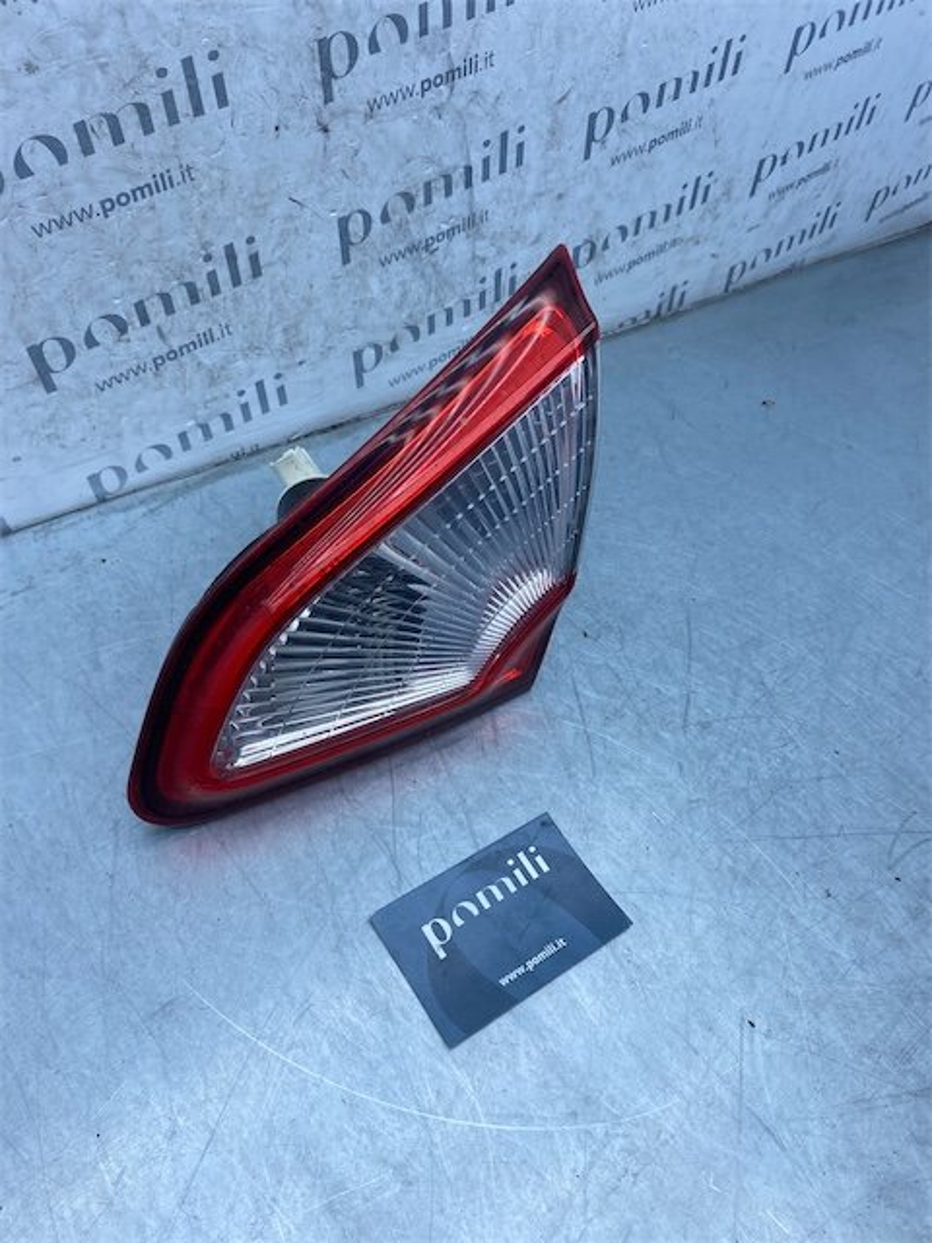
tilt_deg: -49.7
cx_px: 466
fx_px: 933
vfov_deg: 67.3
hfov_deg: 53.1
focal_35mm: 26
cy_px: 622
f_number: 1.8
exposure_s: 1/1007
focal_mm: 4.25
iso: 32
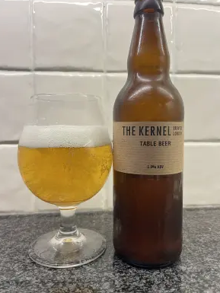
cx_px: 110
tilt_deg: -4.8
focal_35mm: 27
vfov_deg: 65.3
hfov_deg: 51.4
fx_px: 229
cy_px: 142
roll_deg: +0.2
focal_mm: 5.1
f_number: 1.6
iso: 100
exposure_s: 1/50
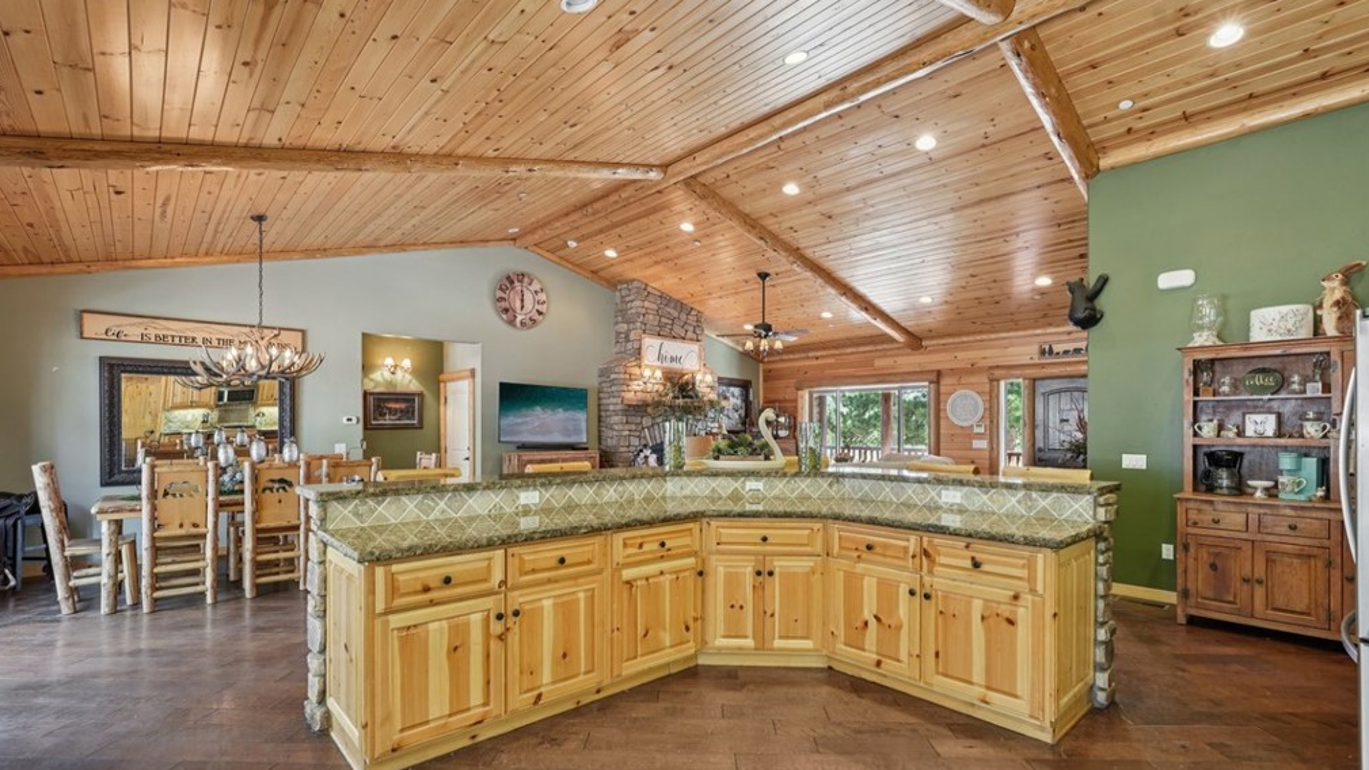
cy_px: 445
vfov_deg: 63.6
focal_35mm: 17
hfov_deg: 95.9
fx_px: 617
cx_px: 678
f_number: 8
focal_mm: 16
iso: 400
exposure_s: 1/3.33
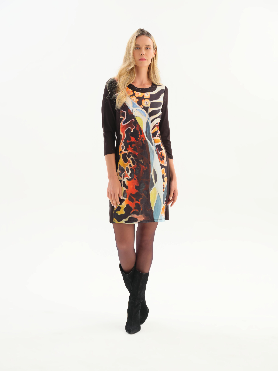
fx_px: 792
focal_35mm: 74
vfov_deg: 26.3
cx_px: 139
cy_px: 186
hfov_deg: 19.9
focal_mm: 93.8
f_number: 7.1
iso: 200
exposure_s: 1/125
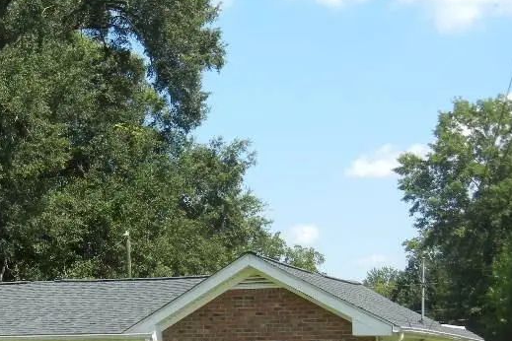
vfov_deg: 17.0
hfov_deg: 24.9
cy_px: 261
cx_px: 90
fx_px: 1138
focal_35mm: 80
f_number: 3.7
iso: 160
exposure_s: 1/685
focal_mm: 7.1
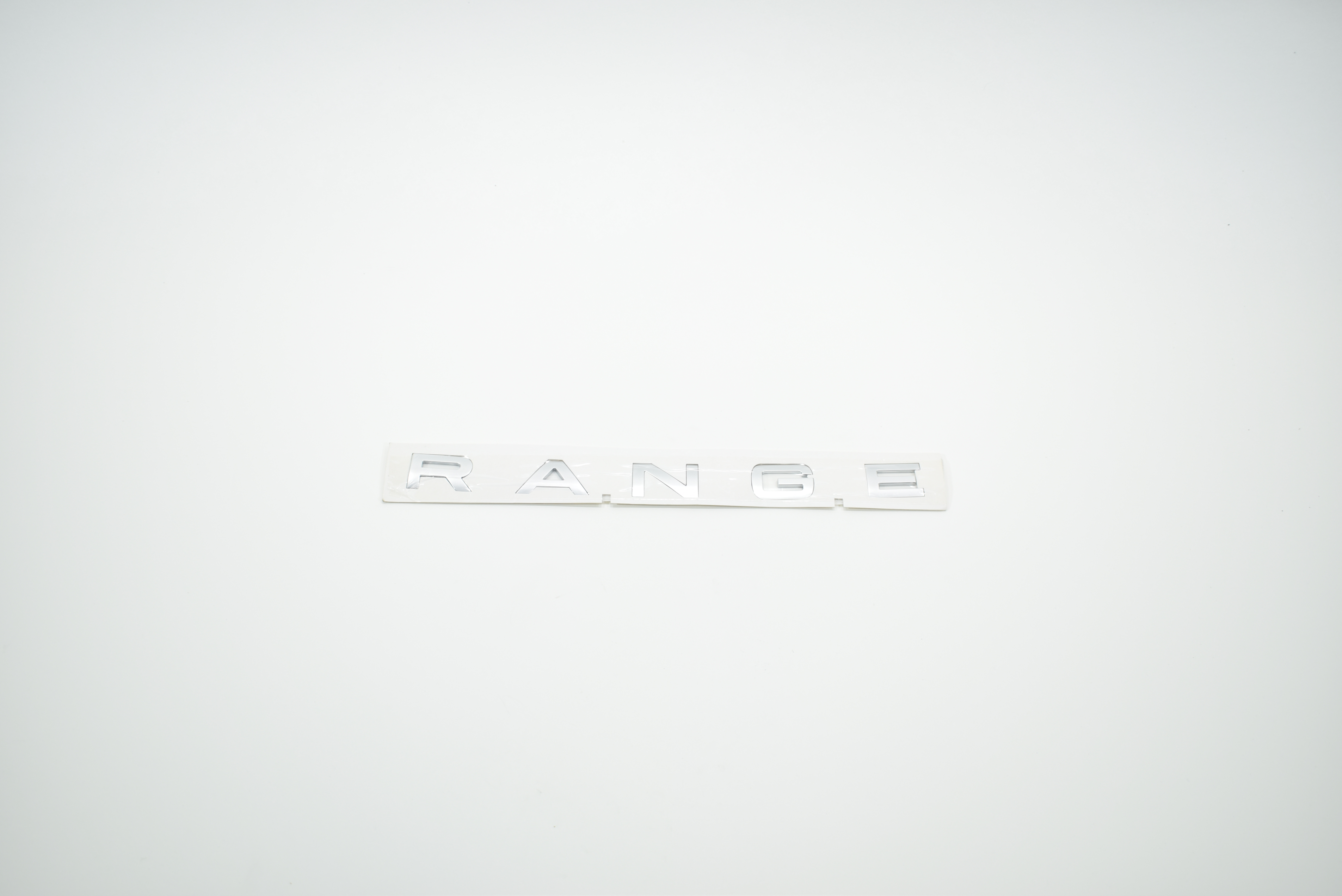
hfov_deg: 49.5
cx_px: 671
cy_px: 448
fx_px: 1454
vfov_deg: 34.2
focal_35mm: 39
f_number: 5
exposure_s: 1/200
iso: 160
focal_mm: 26
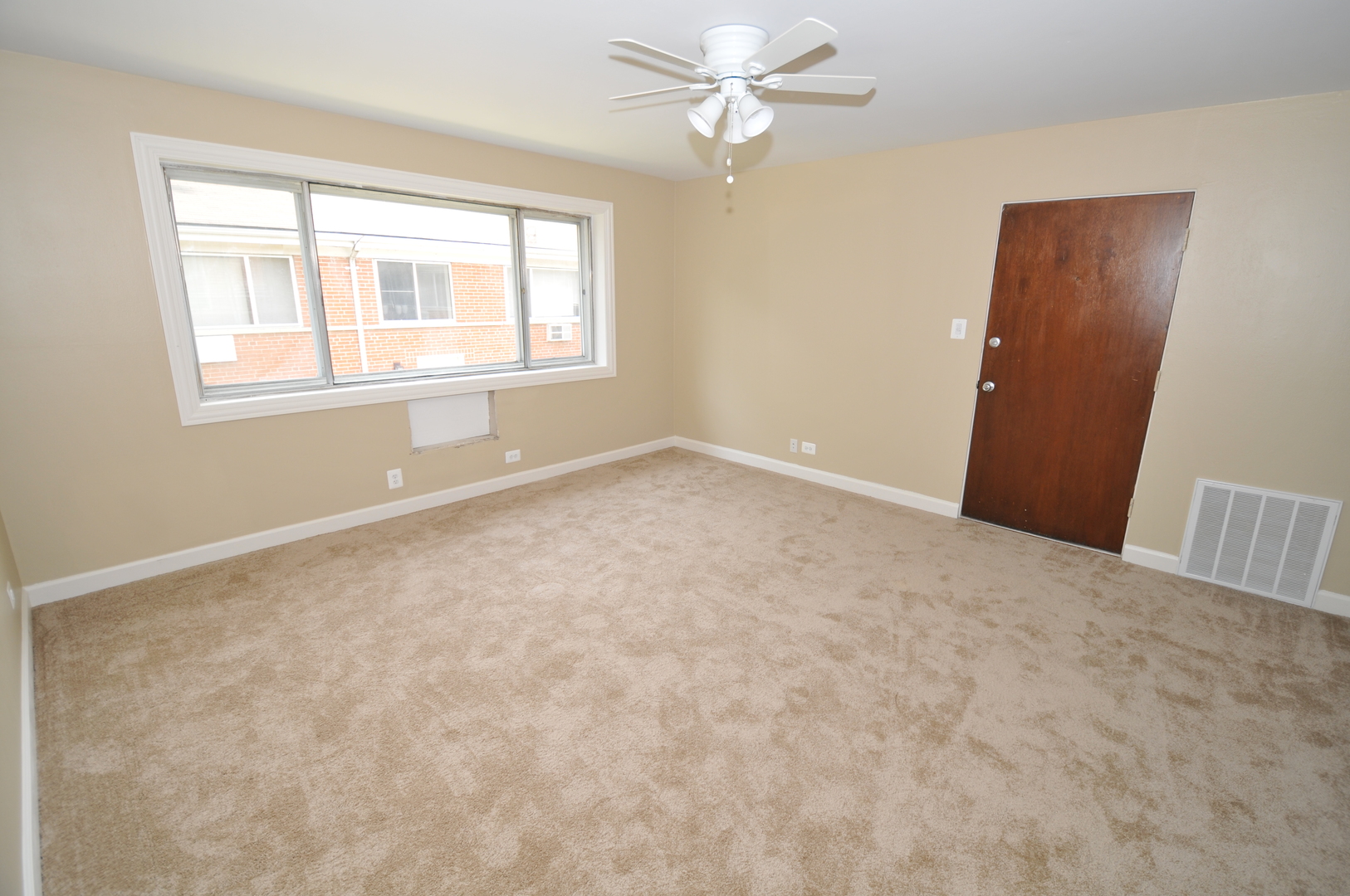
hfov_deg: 100.5
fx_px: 562
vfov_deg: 77.2
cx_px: 675
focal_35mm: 15
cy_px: 448
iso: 200
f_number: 4
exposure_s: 1/80
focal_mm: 10
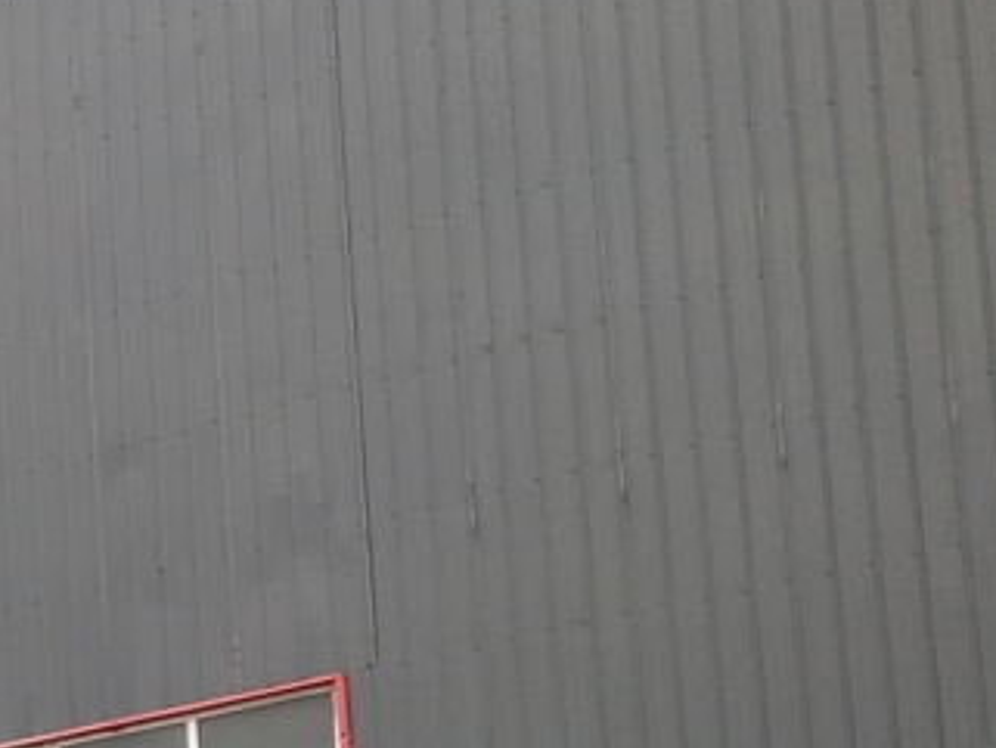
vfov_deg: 12.5
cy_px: 1179
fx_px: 3224
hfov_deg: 15.3
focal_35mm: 112
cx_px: -776
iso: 90
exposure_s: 1/330
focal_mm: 3.95
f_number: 1.8
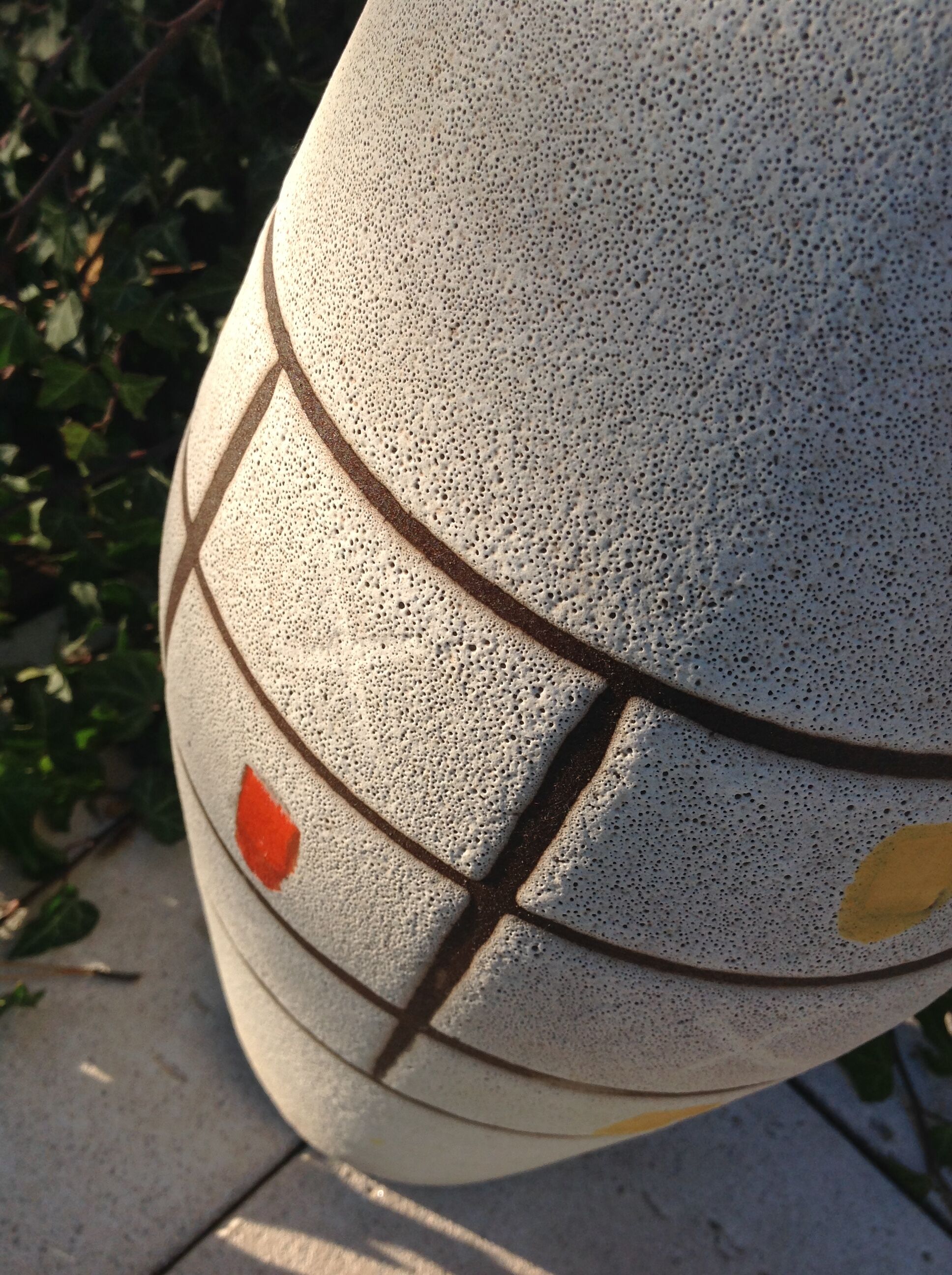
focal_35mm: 35
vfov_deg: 52.7
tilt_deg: -47.0
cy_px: 638
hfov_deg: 40.6
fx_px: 1287
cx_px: 476
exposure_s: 1/657
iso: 50
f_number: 2.4
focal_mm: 4.28
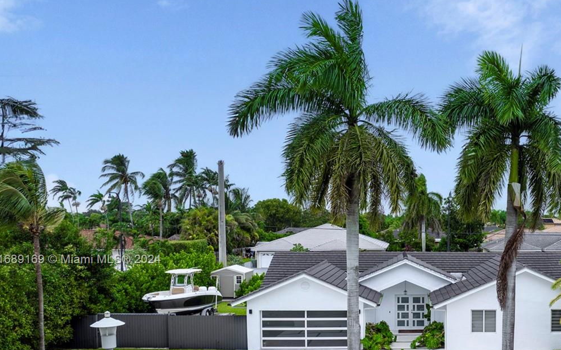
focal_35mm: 41
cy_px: 261
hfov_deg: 46.2
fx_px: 627
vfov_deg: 30.7
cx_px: 433
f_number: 2.8
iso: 100
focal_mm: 12.29
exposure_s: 1/50
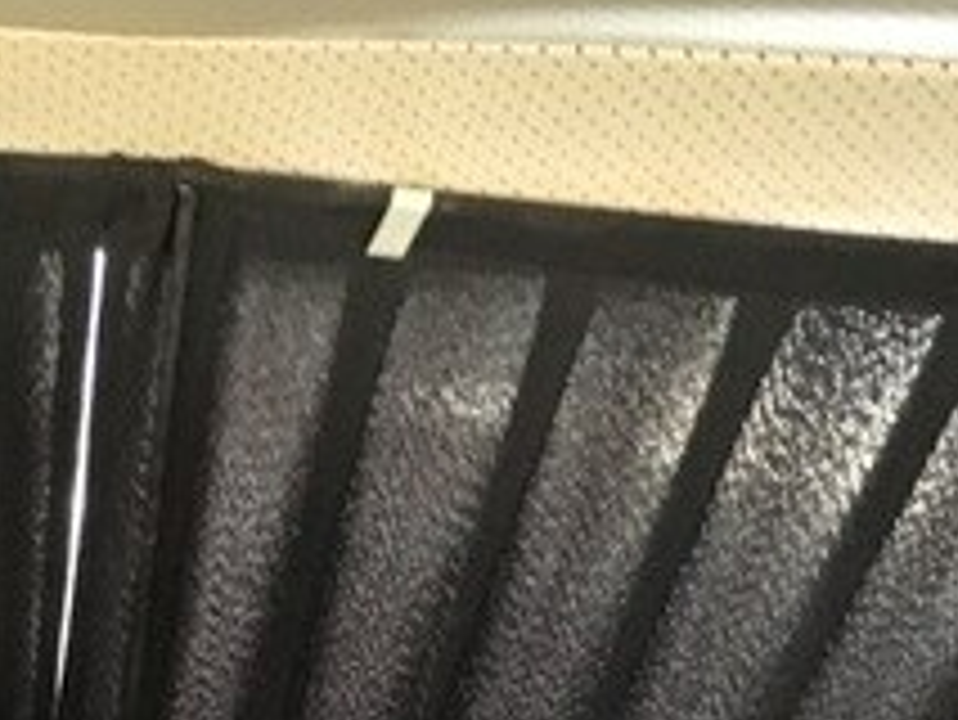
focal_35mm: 90
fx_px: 2492
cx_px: 94
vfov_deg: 15.8
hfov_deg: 21.3
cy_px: 866
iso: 320
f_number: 2.2
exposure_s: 1/17
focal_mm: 4.15
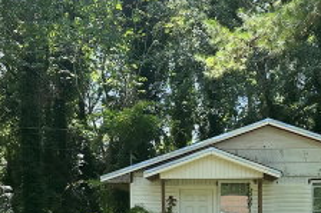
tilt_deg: -3.5
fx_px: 508
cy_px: 253
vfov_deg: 22.0
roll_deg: -0.3
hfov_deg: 34.7
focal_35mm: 57
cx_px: 216
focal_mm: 6.86
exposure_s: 1/935
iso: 80
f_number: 1.78
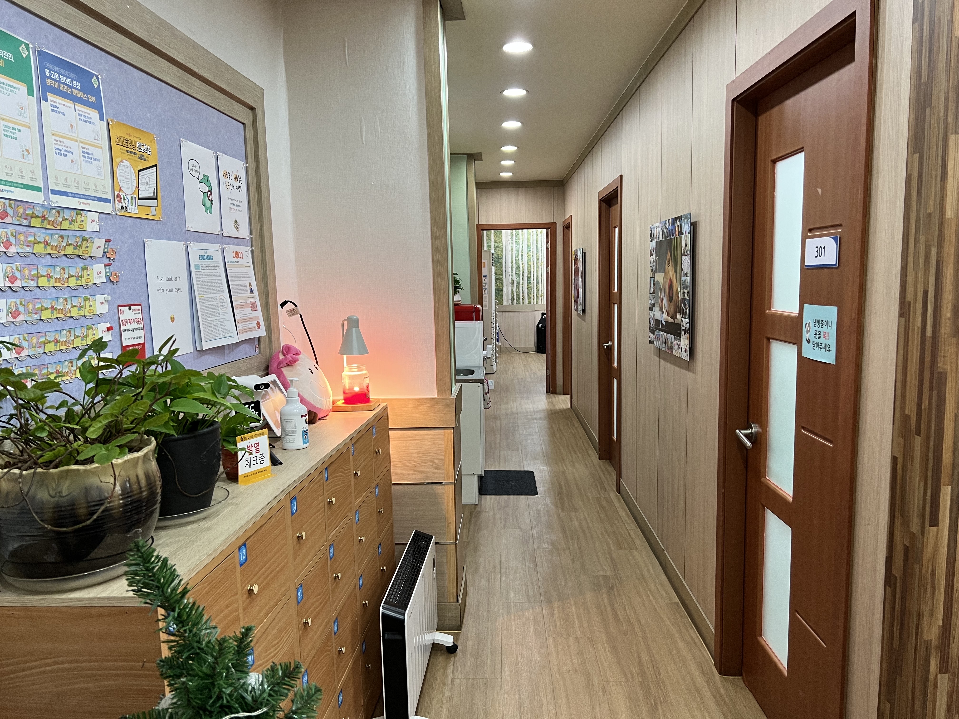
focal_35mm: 26
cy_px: 360
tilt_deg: -6.9
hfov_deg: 67.3
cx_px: 480
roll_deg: +1.2
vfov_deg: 53.1
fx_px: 720
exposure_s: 1/60
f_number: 1.5
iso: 100
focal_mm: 5.7
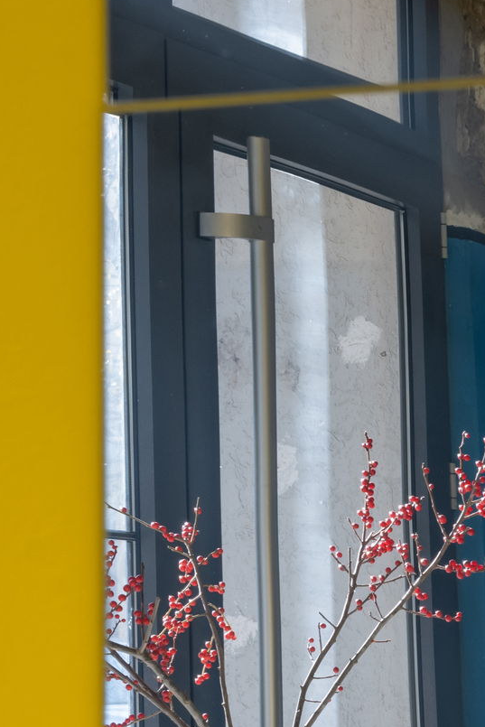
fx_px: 3312
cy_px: 561
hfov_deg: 8.2
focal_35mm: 164
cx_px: 682
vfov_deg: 12.5
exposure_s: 1/30
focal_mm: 44
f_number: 10
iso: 200
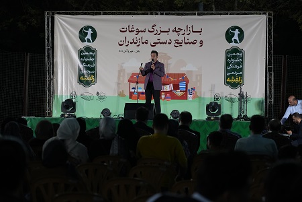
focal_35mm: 105
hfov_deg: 19.5
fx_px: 881
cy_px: 101
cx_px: 151
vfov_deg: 13.0
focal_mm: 105
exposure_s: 1/160
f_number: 4
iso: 3200
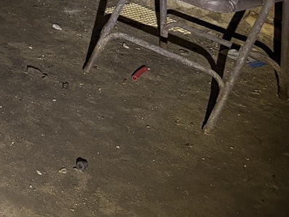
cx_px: -241
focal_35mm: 96
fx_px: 802
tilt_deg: -12.1
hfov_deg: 16.7
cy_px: -154
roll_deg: -3.2
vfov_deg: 14.0
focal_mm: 5.96
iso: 125
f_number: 1.6
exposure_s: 1/86
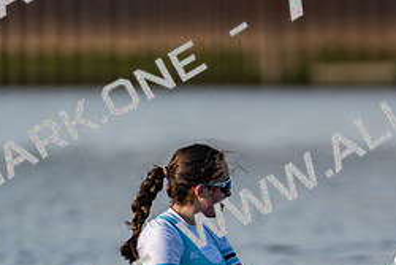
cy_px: 253
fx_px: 15298
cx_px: 372
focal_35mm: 1390
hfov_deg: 1.5
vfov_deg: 1.0
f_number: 6.3
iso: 800
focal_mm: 600
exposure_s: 1/2000
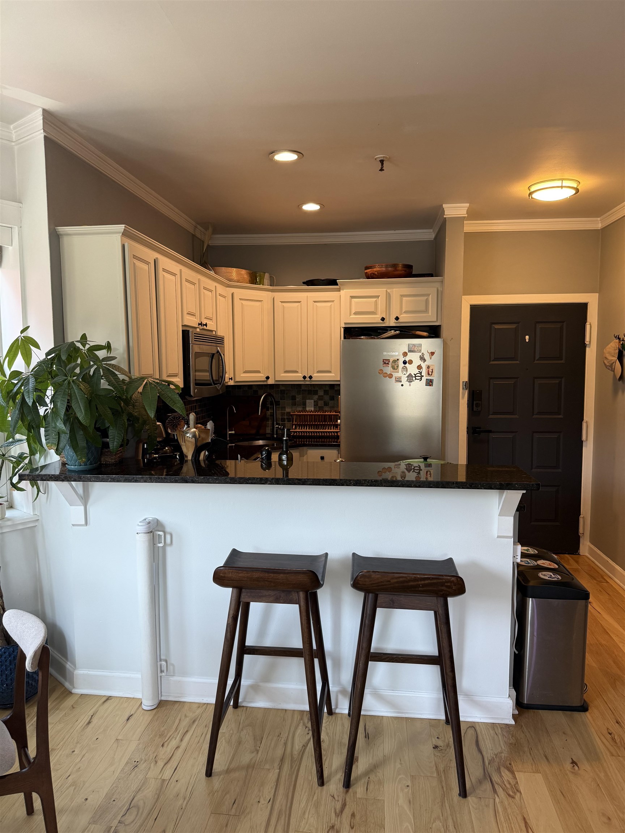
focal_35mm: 24
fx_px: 578
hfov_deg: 56.8
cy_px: 416
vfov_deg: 71.6
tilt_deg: -5.0
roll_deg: +0.1
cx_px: 312
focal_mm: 6.76
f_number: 1.78
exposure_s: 1/120
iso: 200
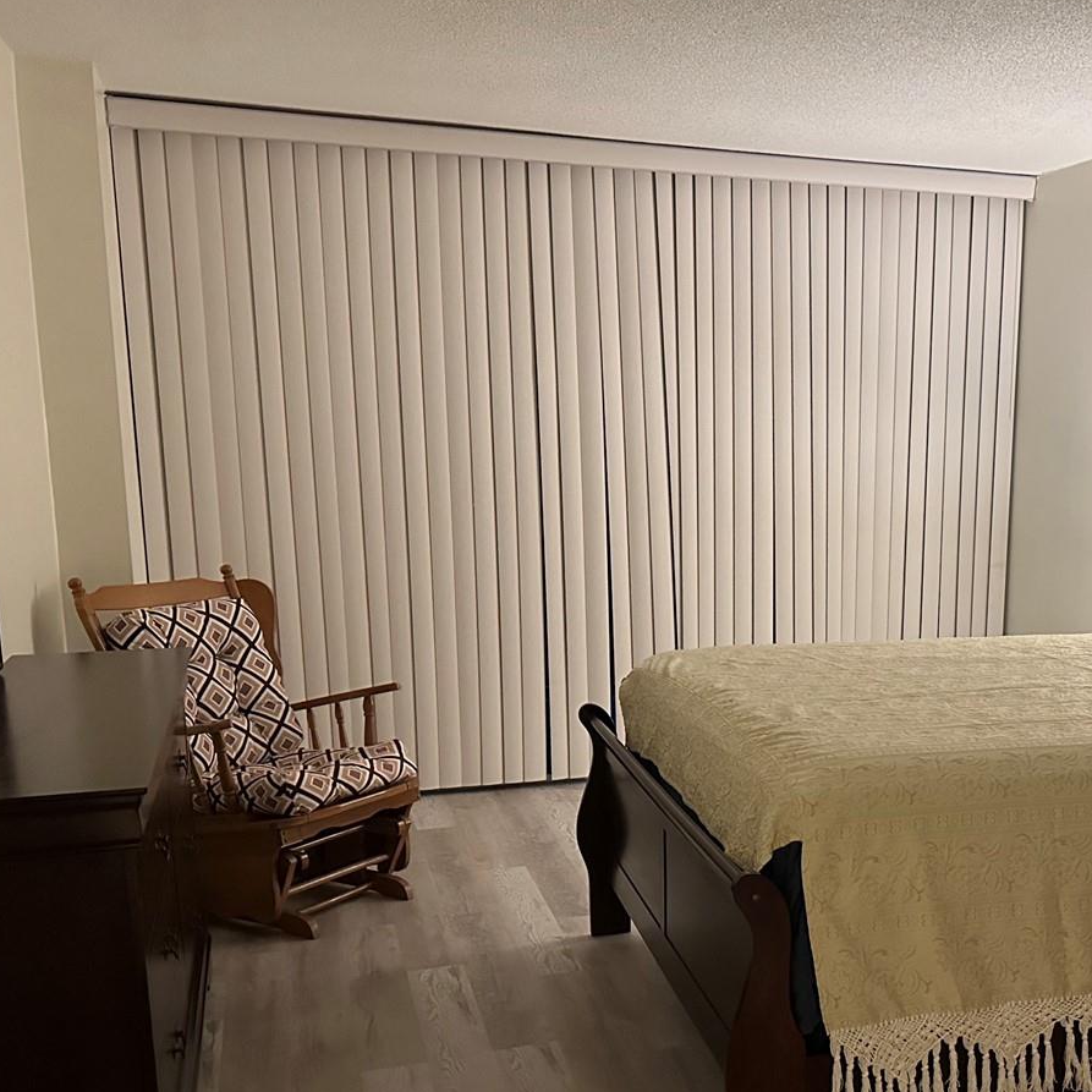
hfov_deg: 42.4
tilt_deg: -11.5
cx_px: 829
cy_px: 697
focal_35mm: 38
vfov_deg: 43.4
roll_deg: -1.0
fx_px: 1356
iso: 800
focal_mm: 6.86
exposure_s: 1/60
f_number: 1.78
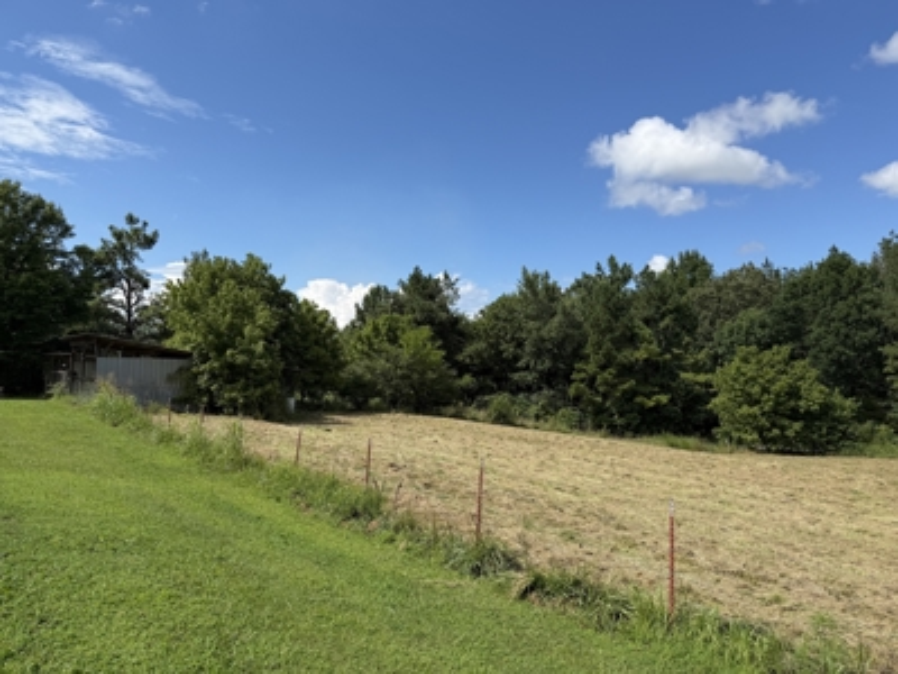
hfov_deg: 71.6
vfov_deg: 56.8
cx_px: 449
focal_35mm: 24
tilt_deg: +4.8
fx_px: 623
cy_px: 337
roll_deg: +0.8
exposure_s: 1/4673
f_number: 1.78
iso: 80
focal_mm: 6.76
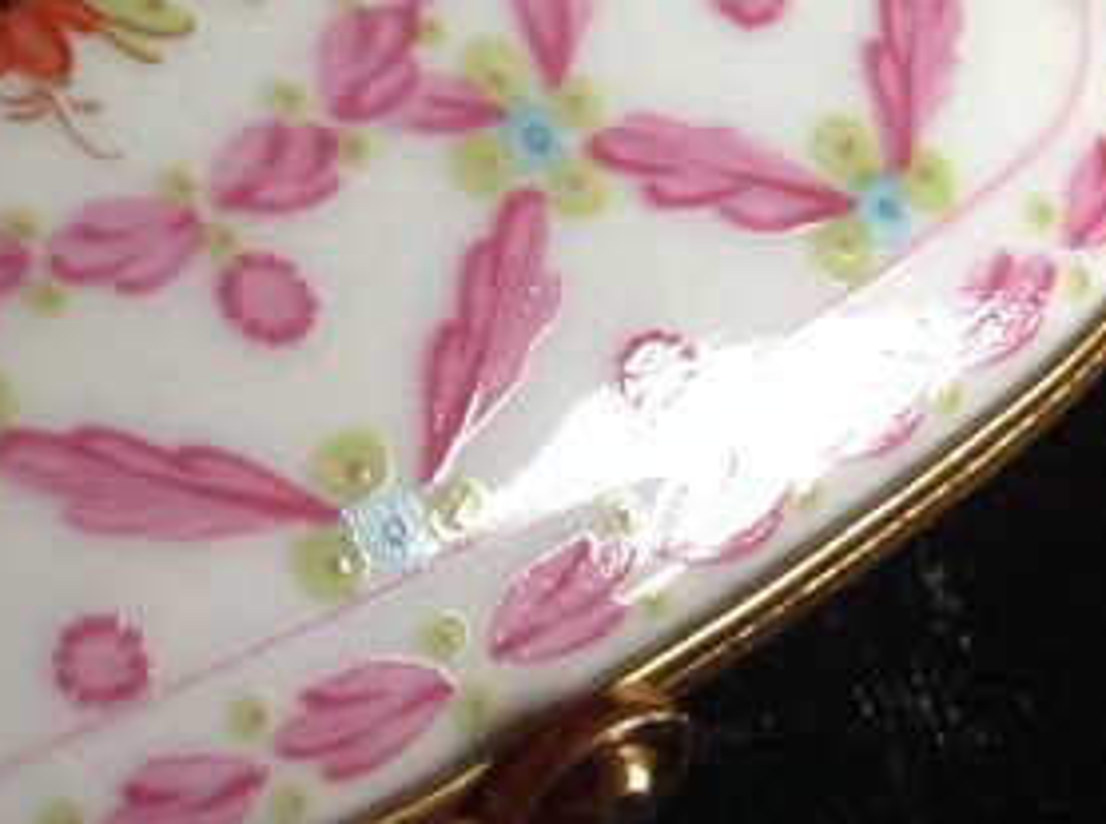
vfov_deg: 11.5
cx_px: -601
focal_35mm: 126
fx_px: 4015
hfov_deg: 14.5
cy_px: -169
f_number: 2.4
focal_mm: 4.28
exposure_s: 1/15
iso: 125
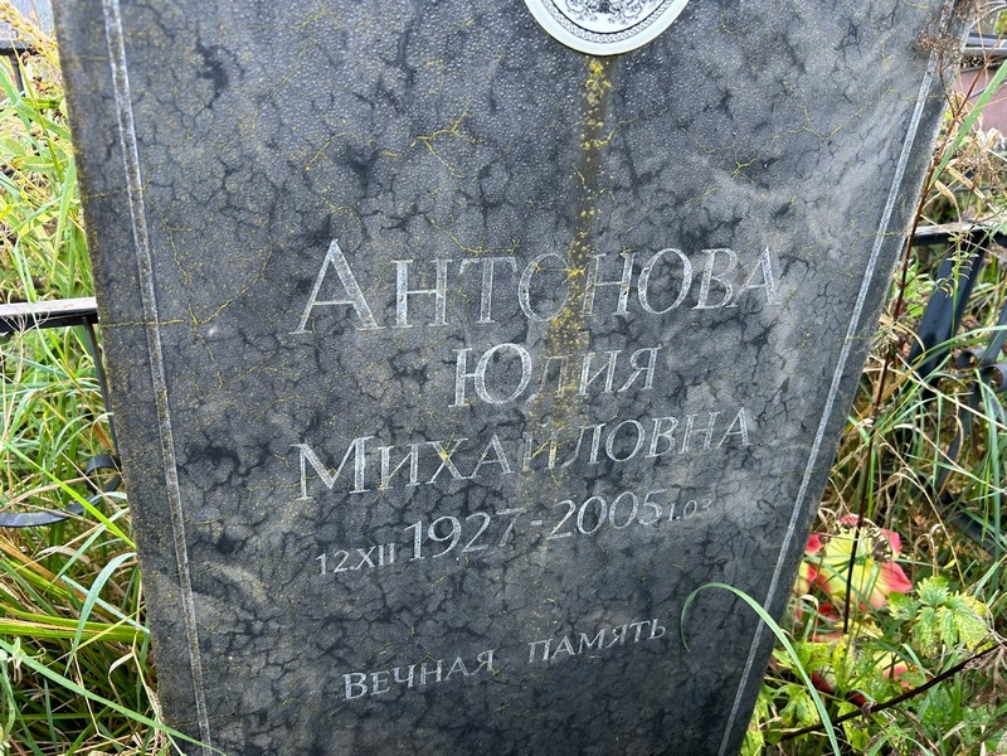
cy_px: 378
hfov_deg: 67.3
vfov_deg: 53.1
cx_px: 504
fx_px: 756
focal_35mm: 26
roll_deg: -3.3
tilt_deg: -29.1
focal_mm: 5.7
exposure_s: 1/121
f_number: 1.5
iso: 64
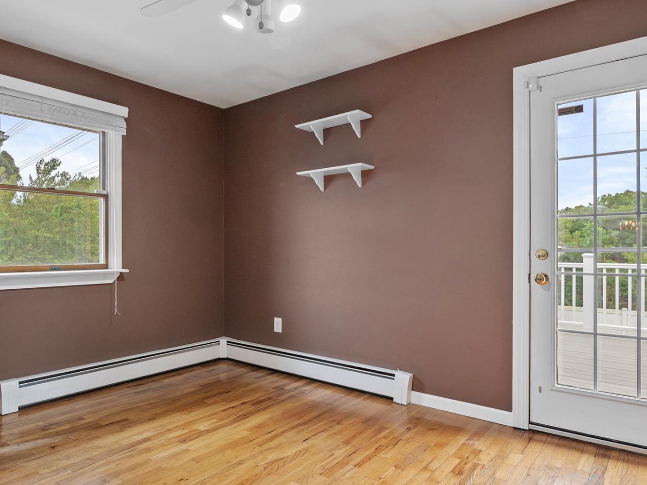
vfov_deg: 61.0
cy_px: 256
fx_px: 411
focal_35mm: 22
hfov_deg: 76.1
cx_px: 287
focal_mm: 15
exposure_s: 1/10
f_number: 8
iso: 500
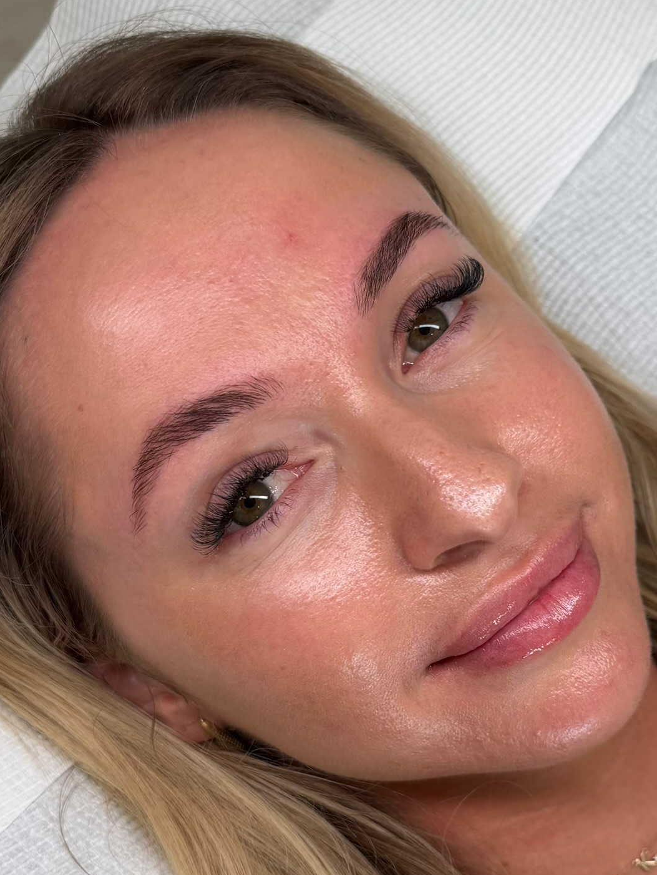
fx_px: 886
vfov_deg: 52.5
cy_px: 485
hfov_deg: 40.7
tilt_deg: -74.1
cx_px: 328
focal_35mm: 35
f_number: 1.78
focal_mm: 6.76
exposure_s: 1/298
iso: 80
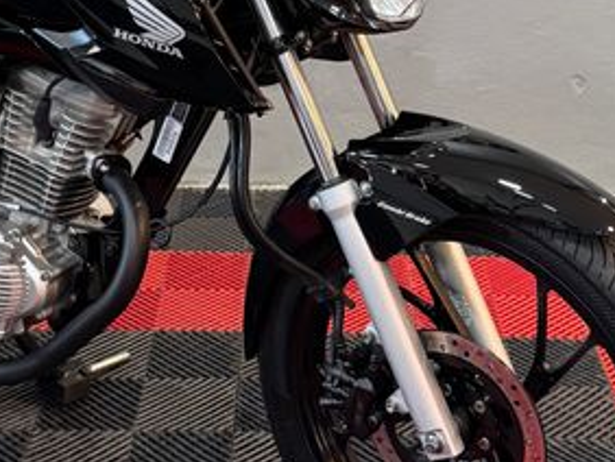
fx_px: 711
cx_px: 303
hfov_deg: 46.8
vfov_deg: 34.8
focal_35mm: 40
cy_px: 89
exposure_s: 1/60
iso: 400
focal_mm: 6.76
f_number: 1.78
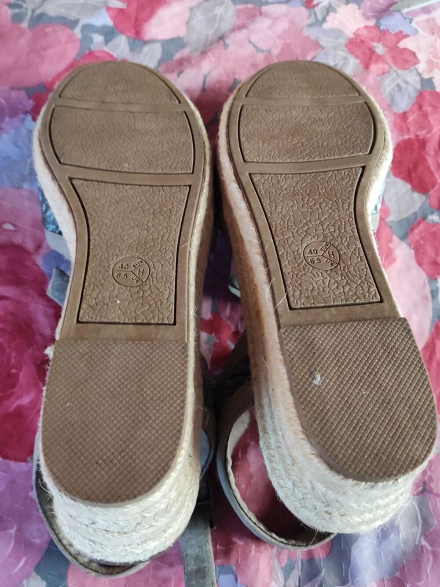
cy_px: 294
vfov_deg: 67.3
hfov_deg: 53.1
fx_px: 441
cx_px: 220
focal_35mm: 26
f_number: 1.79
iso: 1287
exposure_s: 1/33
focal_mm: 4.74
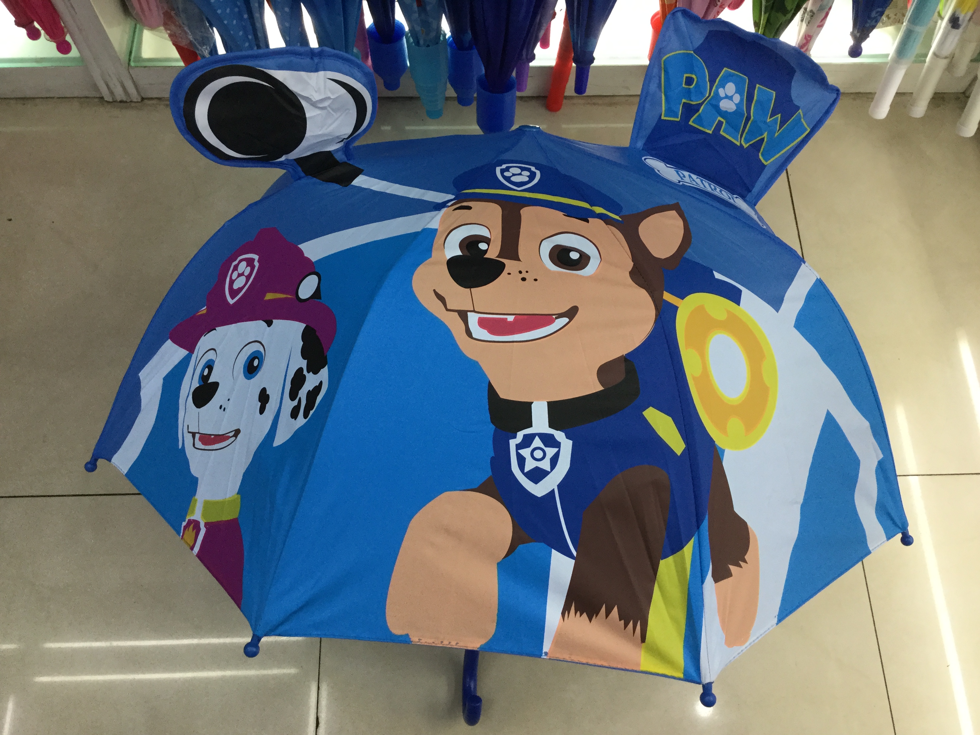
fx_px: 878
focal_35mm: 31
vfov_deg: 45.4
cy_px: 368
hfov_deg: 58.4
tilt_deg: -68.4
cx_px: 490
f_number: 2.4
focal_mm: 3.3
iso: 50
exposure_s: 1/33
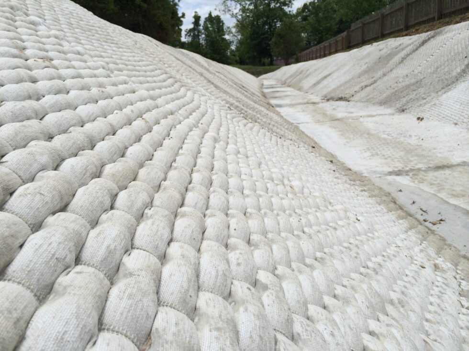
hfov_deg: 60.0
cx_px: 234
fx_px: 406
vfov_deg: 46.8
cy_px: 176
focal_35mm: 30
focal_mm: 4.12
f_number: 2.2
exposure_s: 1/5128
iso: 40
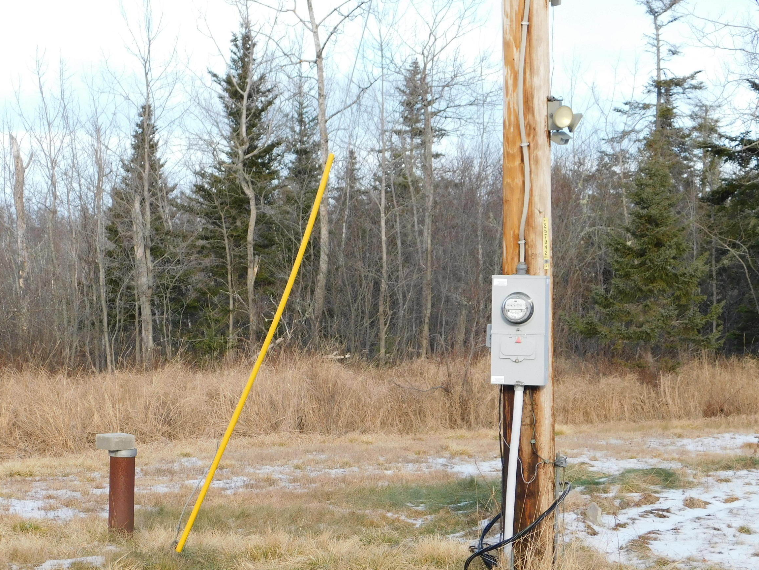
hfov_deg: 22.7
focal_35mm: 86
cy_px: 312
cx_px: 288
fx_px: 1886
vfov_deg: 17.2
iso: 125
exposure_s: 1/250
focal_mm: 11.7
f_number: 4.2
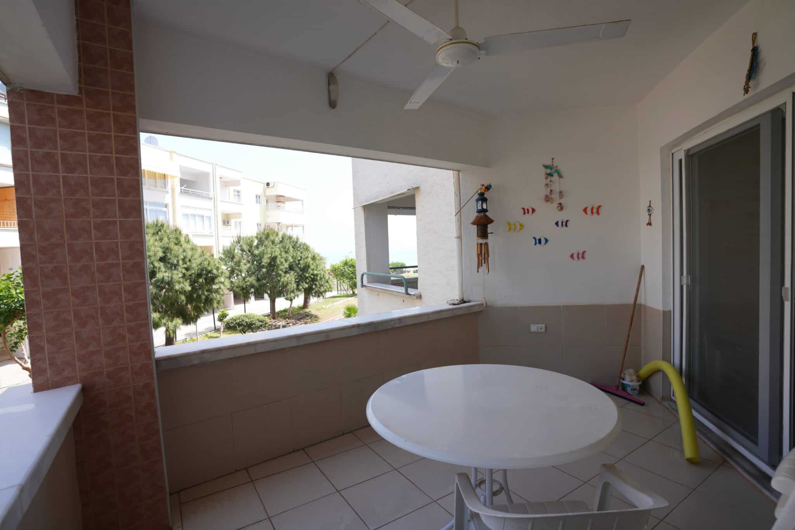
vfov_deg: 70.4
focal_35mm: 17
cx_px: 398
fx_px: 375
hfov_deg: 93.3
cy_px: 265
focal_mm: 17
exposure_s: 1/125
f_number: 5.6
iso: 100
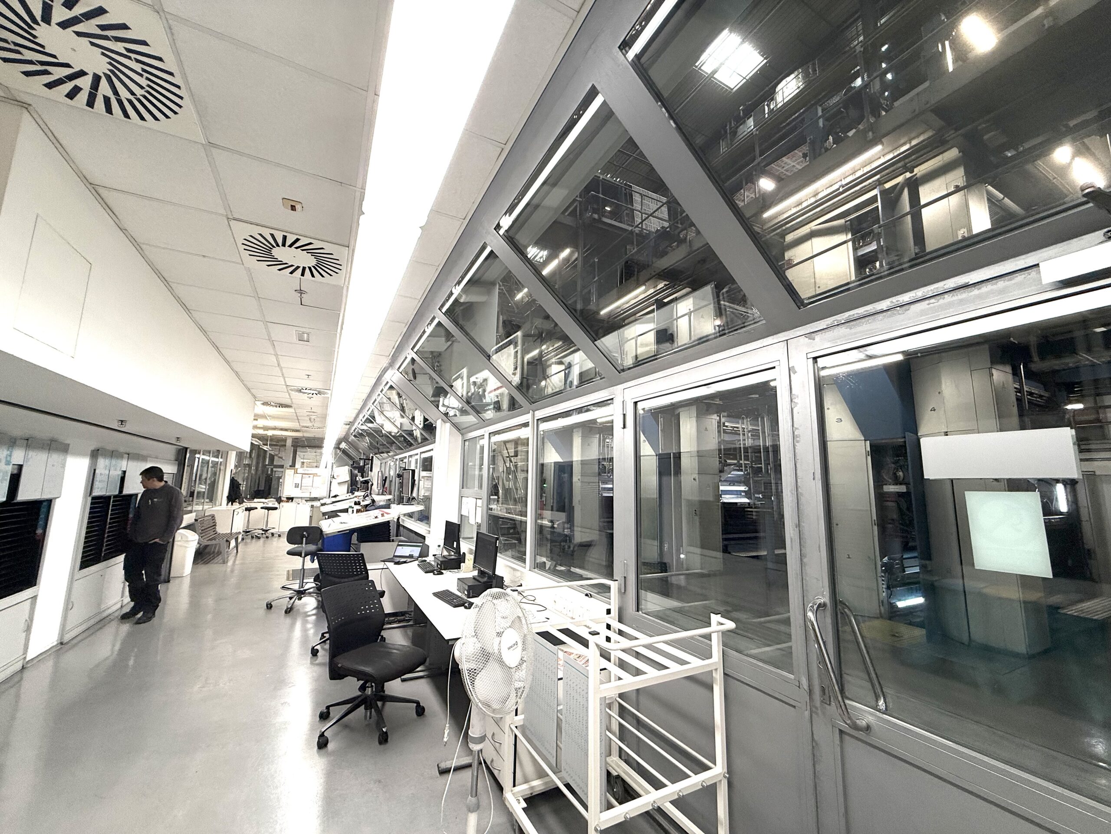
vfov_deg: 85.7
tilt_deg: +9.6
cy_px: 417
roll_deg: -1.5
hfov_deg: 102.1
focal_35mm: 14
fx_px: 449
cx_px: 556
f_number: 2.2
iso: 64
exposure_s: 1/122
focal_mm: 2.22
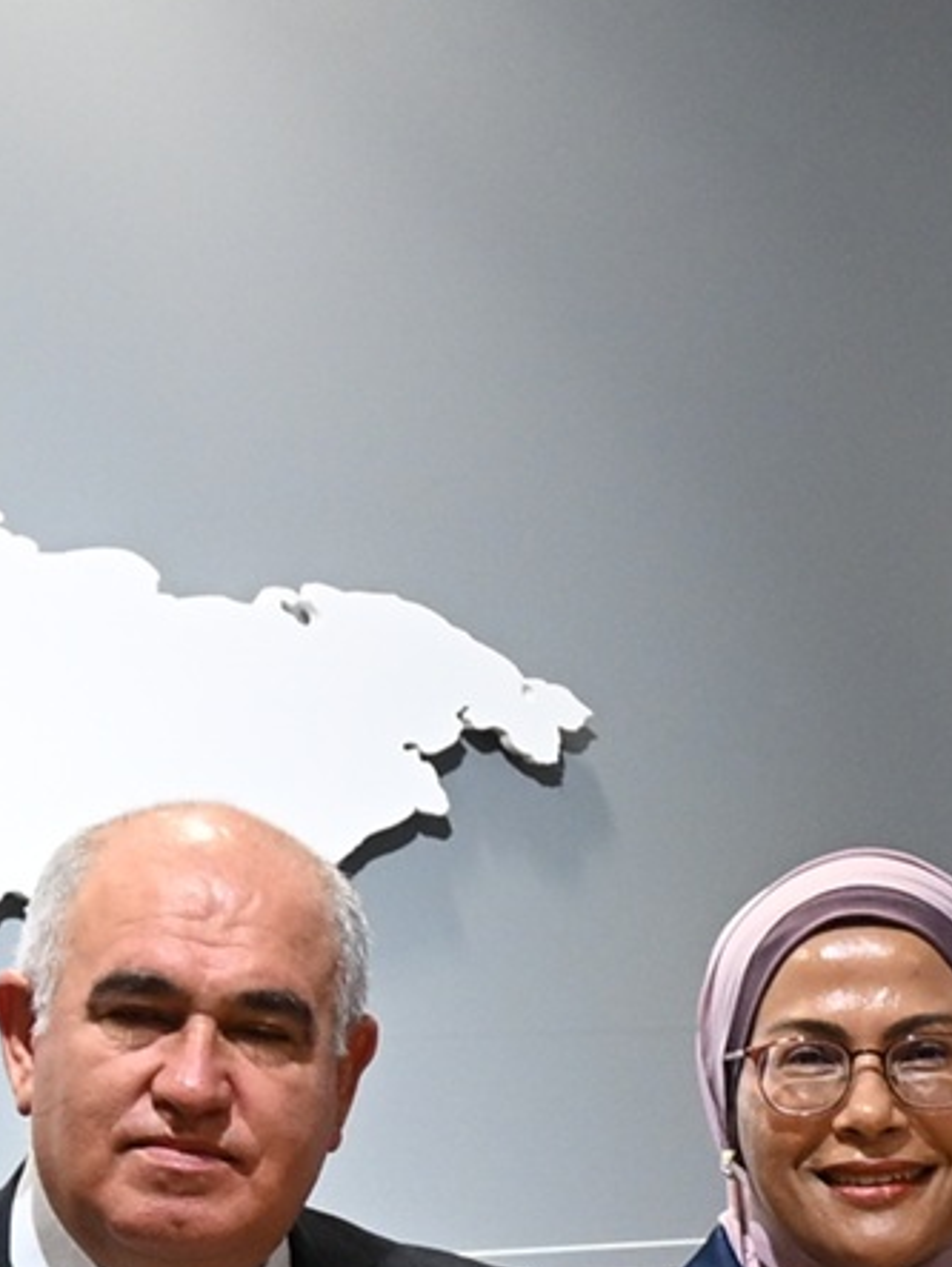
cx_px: 820
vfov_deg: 9.8
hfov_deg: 7.4
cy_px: 1429
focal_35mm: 200
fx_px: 7319
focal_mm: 23
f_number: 4.2
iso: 640
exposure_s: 1/60
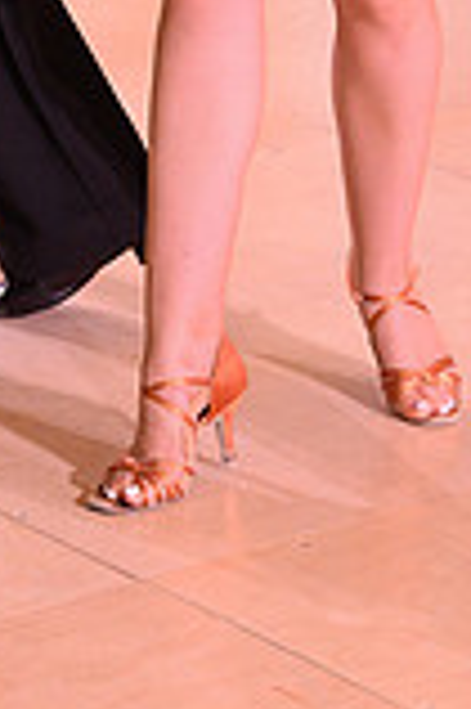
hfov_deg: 5.7
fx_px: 4700
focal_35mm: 239
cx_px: 186
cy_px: -534
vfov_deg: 8.3
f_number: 5
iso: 2500
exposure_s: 1/250
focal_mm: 65
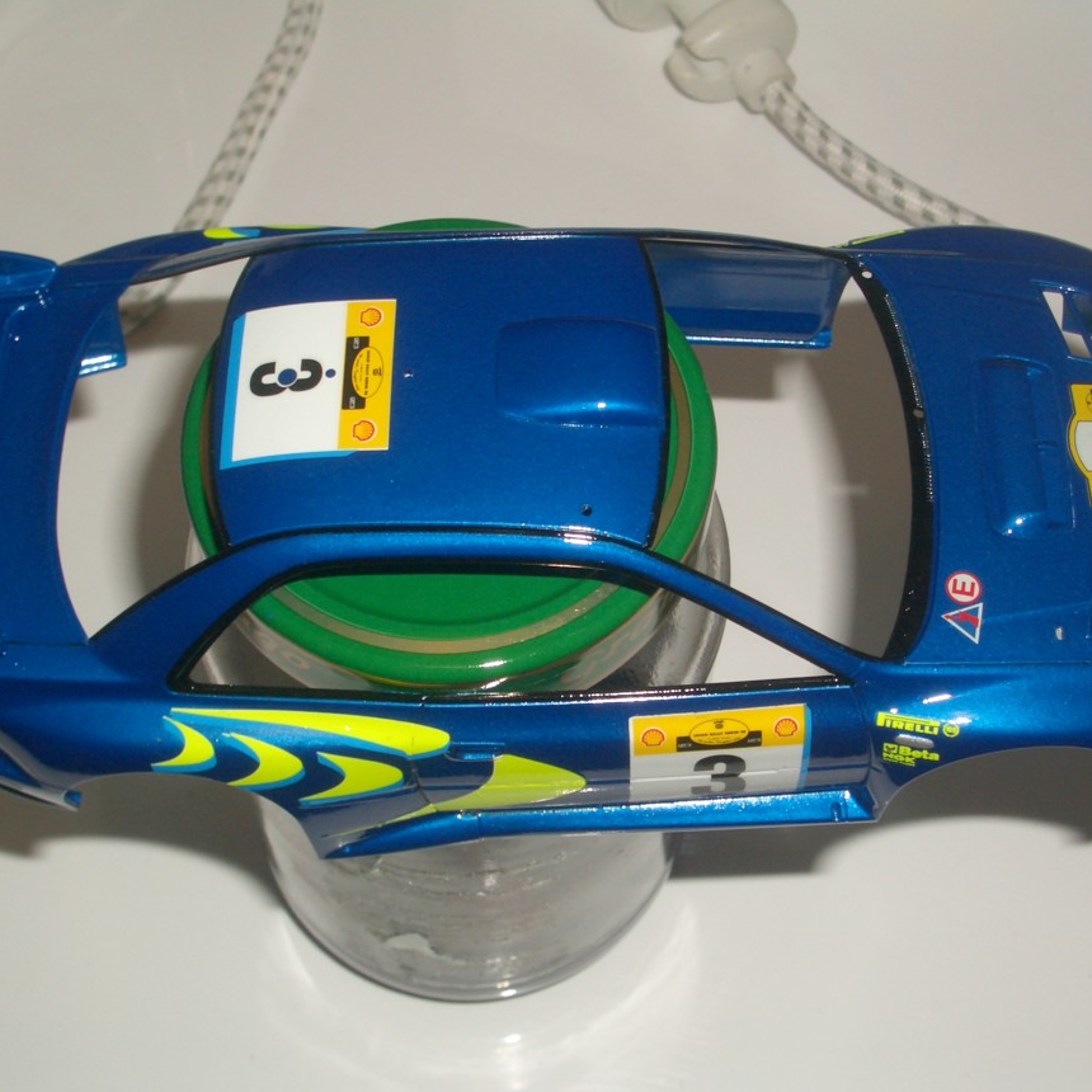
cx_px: 575
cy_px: 545
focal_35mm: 58
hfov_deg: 29.5
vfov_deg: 29.6
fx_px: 2070
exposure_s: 1/60
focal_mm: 8.2
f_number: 5
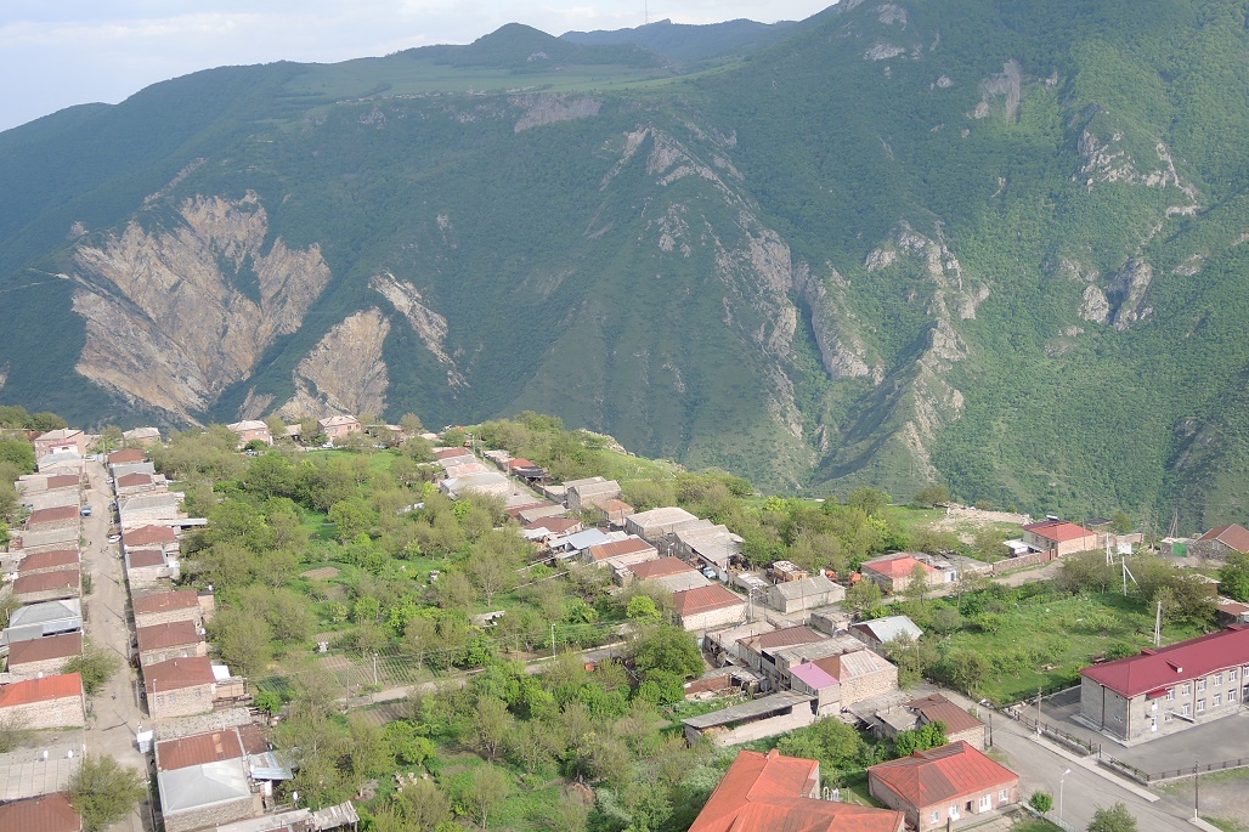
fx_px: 1283
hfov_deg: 51.8
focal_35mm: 37
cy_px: 339
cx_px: 686
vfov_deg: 35.8
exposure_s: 1/400
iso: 80
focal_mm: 6
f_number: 2
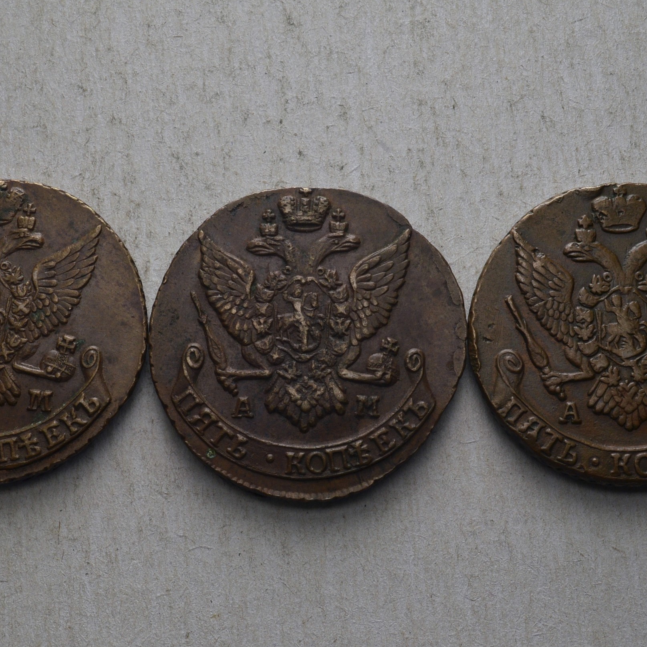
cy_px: 324
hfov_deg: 26.1
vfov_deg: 26.1
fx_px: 1396
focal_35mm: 66
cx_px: 308
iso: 400
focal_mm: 34
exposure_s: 1/250
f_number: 14
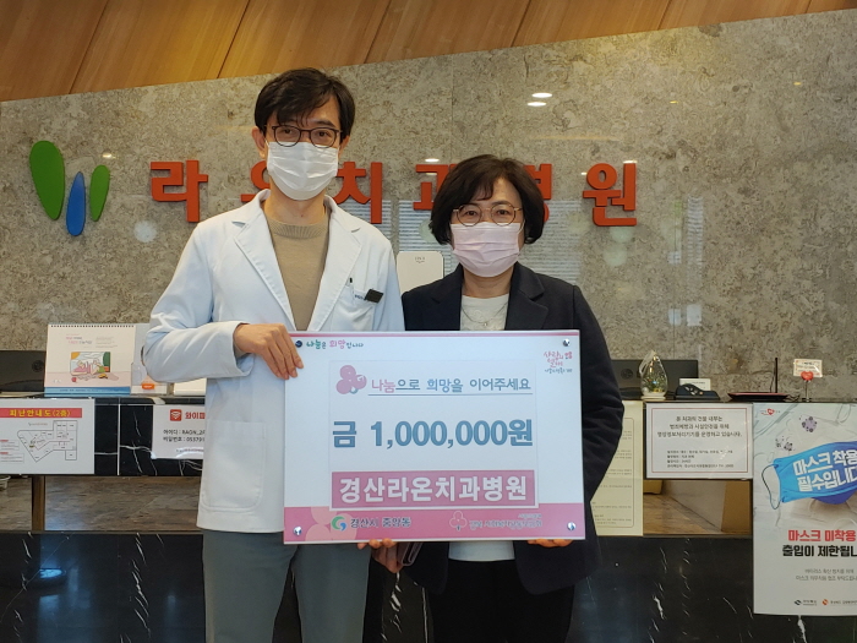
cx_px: 428
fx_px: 1164
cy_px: 322
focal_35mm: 47
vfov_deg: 30.9
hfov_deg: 40.4
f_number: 1.5
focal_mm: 4.23
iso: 100
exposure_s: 1/60
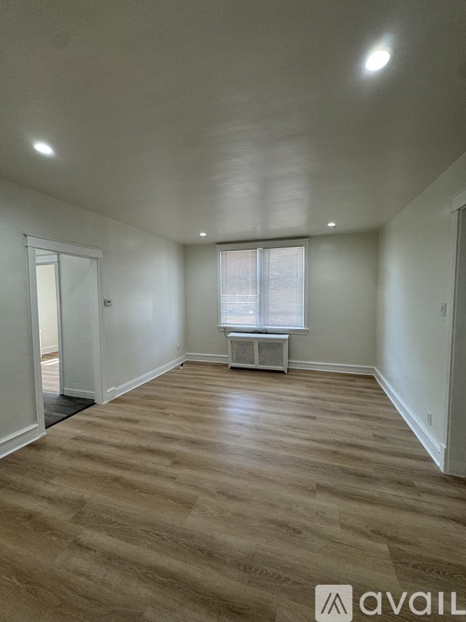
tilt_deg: -3.8
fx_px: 251
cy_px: 311
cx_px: 233
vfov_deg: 102.1
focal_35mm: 14
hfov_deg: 85.7
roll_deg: +1.0
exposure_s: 1/120
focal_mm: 2.22
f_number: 2.2
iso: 100
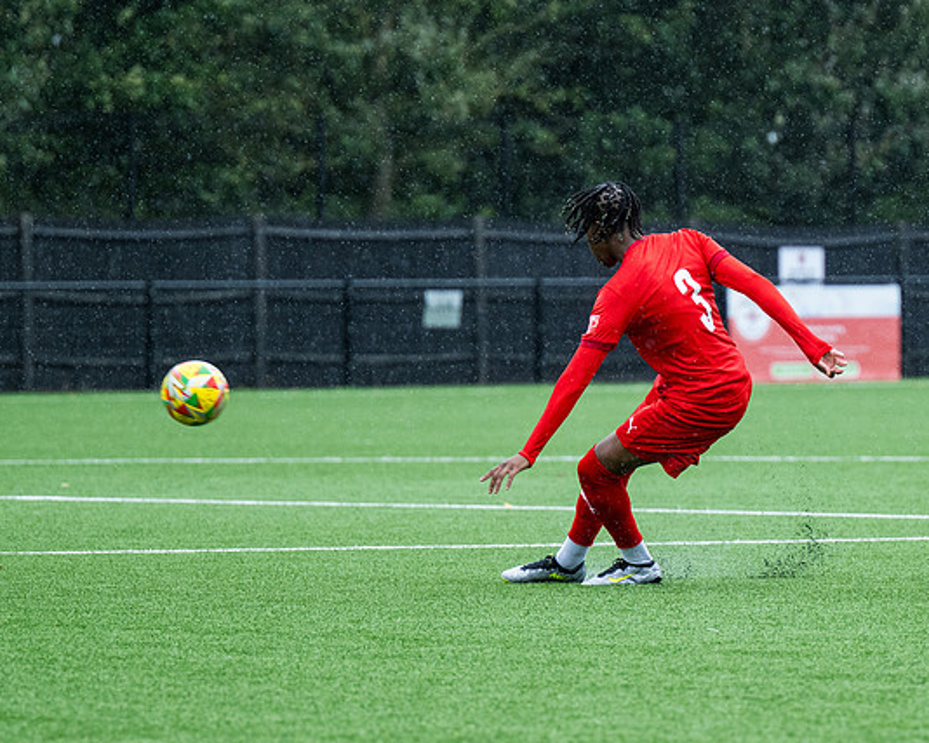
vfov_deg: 4.9
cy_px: 371
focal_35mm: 319
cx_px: 793
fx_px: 8769
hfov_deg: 6.1
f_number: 4
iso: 800
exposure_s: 1/1250
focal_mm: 170
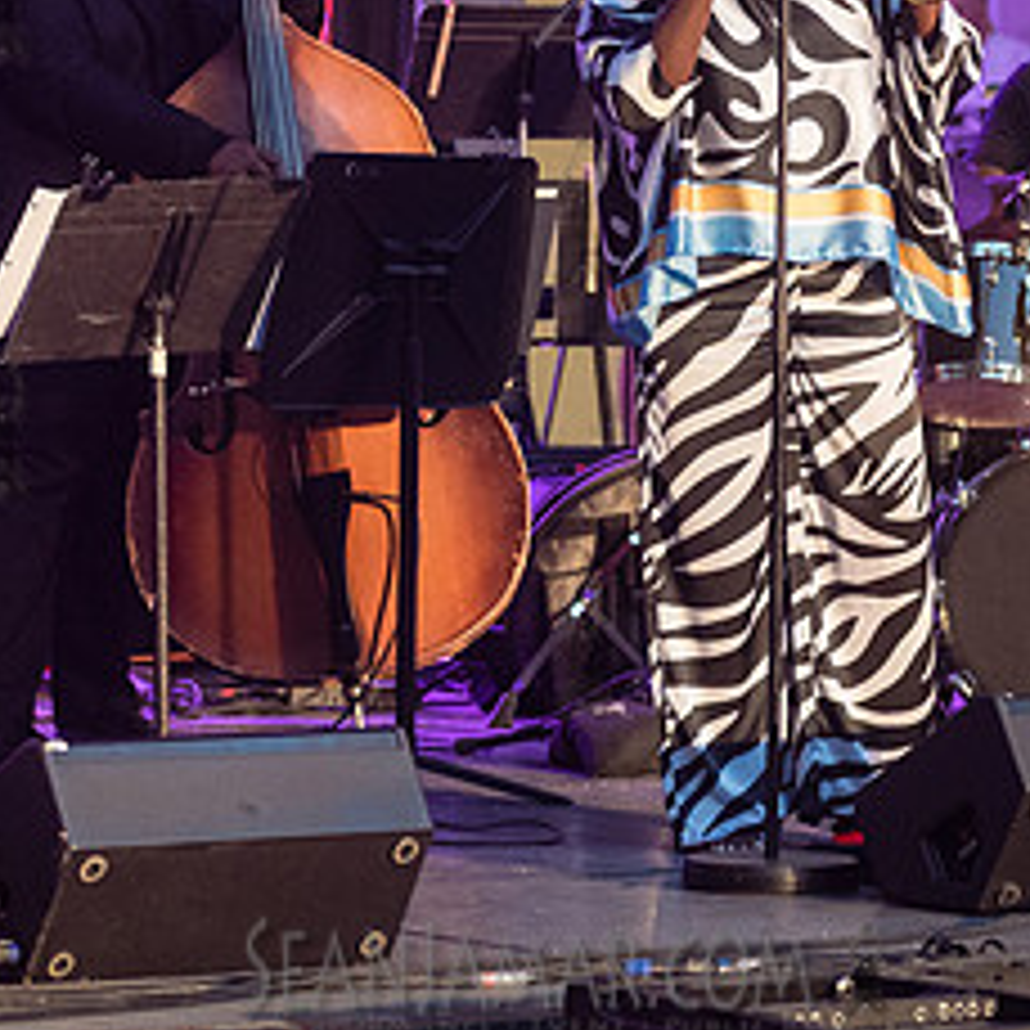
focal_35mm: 208
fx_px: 7002
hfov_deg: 8.4
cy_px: 203
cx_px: 617
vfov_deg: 8.4
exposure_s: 1/320
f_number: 3.5
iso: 4000
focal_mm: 92
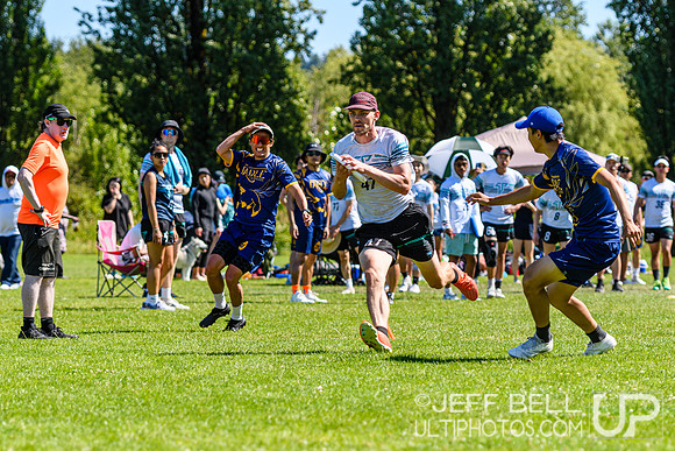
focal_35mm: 178
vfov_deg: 7.7
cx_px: 356
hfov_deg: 11.6
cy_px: 228
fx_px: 3332
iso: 100
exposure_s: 1/1250
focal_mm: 100
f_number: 3.2
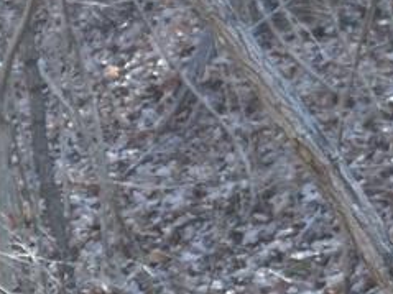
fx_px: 4915
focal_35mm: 433
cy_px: 260
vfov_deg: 3.4
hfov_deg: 4.4
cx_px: -794
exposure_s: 1/160
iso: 400
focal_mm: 35
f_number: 6.3
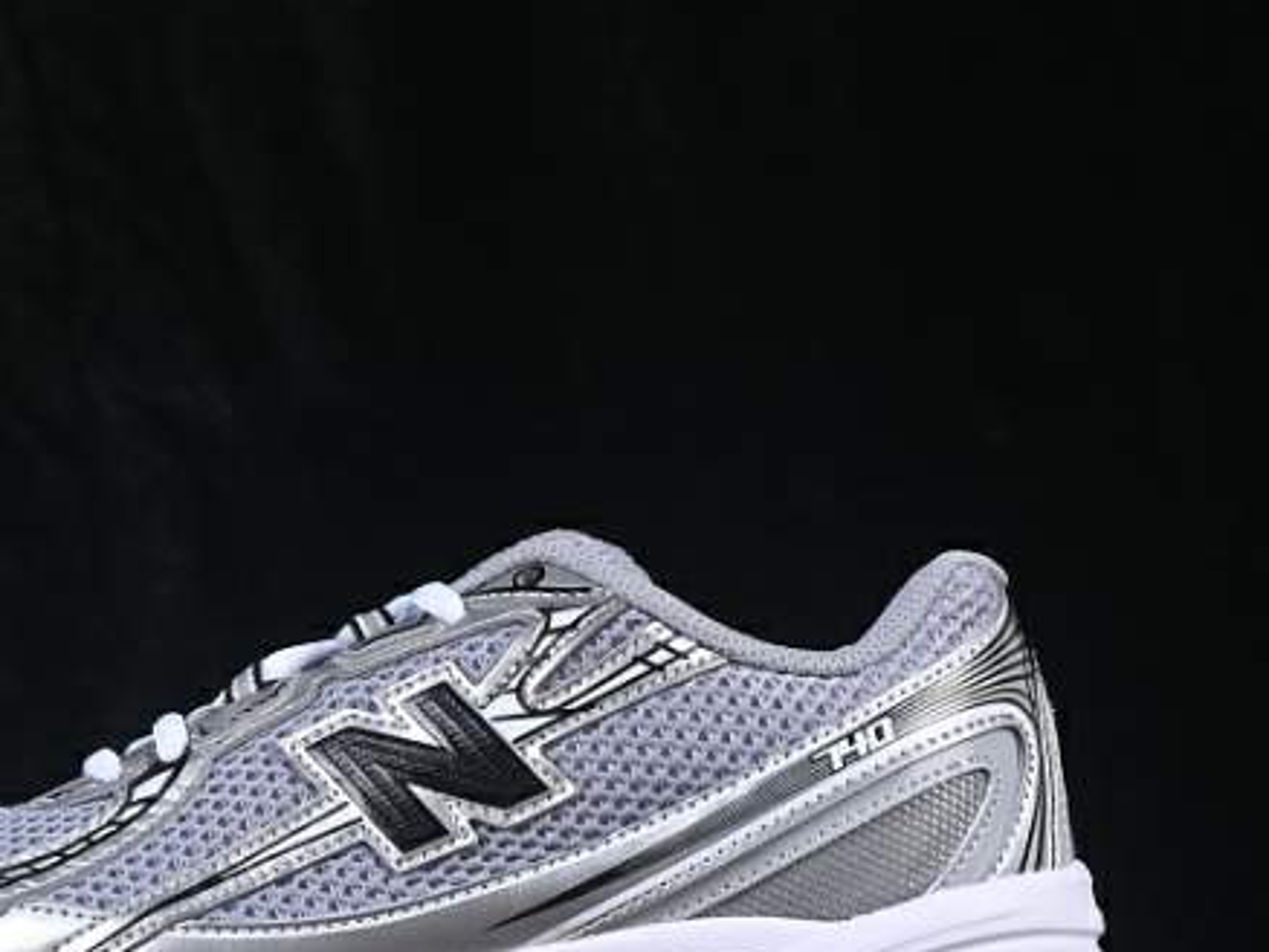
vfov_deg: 12.3
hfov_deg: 16.4
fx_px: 4402
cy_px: 694
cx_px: 455
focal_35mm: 120
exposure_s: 1/80
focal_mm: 50
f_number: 8
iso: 160
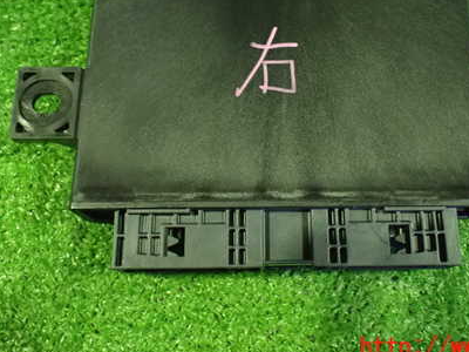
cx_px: 273
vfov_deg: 31.7
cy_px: 99
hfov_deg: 41.9
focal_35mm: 45
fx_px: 610
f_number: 2.3
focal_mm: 5.4
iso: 1600
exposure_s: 1/30
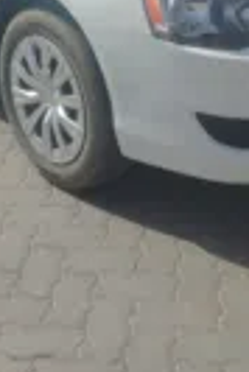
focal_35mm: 75
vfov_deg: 25.3
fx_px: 776
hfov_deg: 18.2
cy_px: -22
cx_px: 90
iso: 100
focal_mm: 5.25
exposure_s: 1/1281
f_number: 1.75
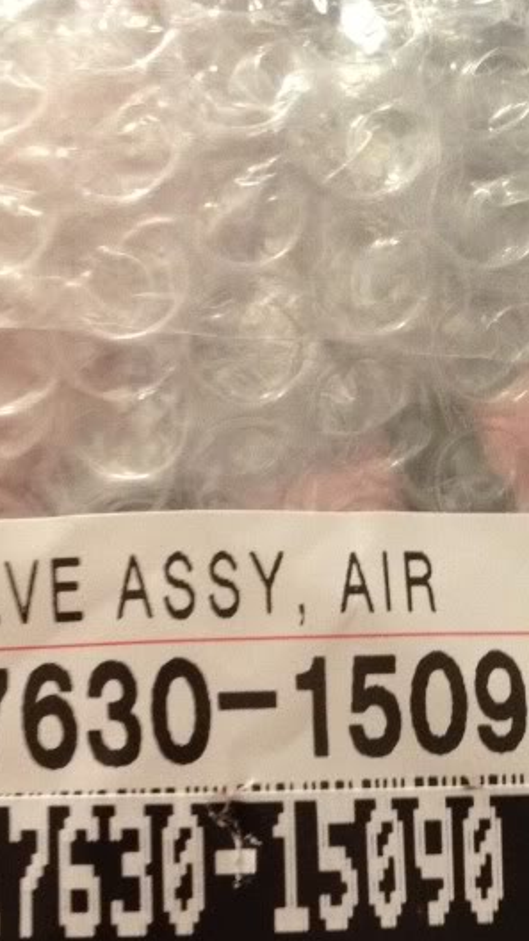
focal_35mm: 74
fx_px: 1845
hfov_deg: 16.3
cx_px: 303
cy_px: 731
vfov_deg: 28.1
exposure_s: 1/20
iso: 400
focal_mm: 4.3
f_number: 2.4
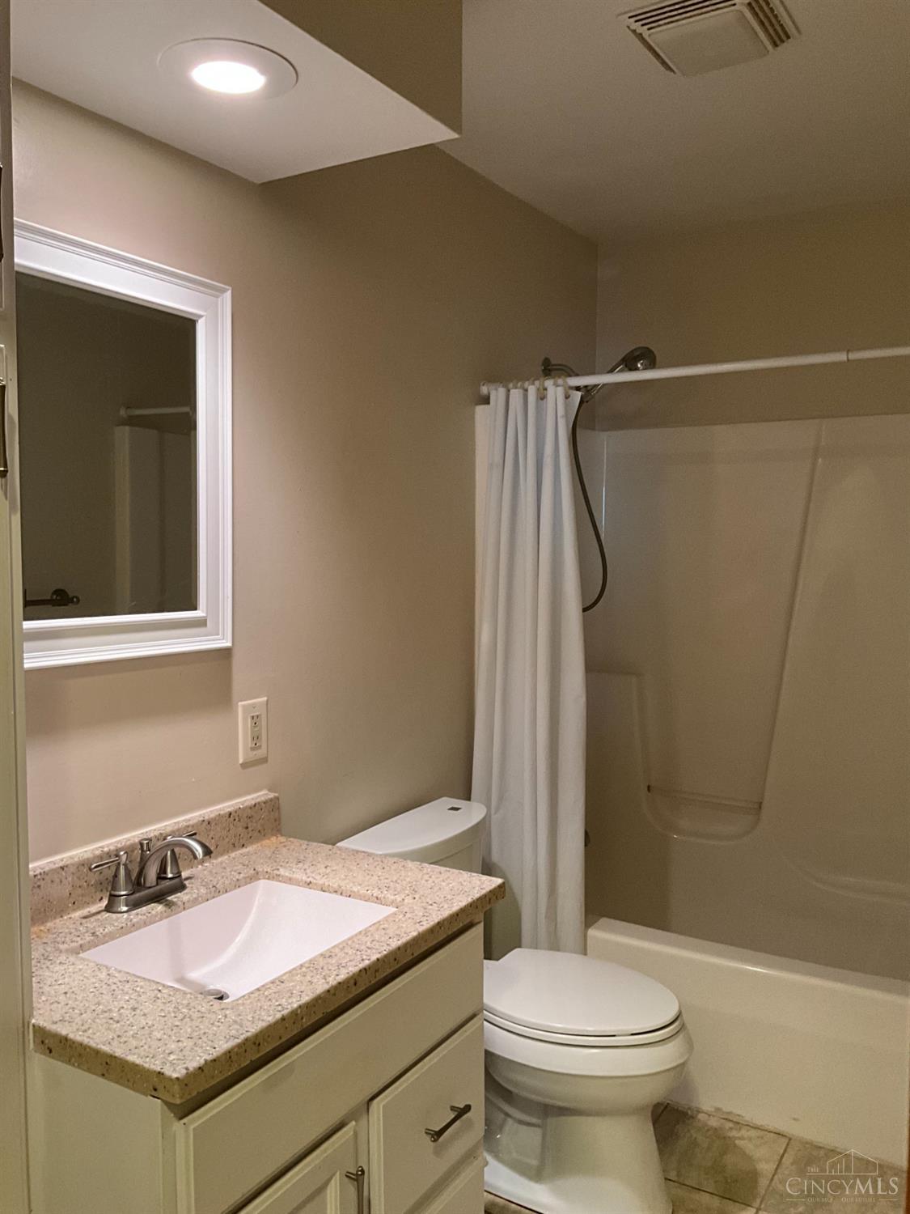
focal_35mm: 29
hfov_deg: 48.2
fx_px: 1016
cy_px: 607
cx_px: 455
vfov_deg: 61.7
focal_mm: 3
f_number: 1.8
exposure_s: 1/60
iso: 200
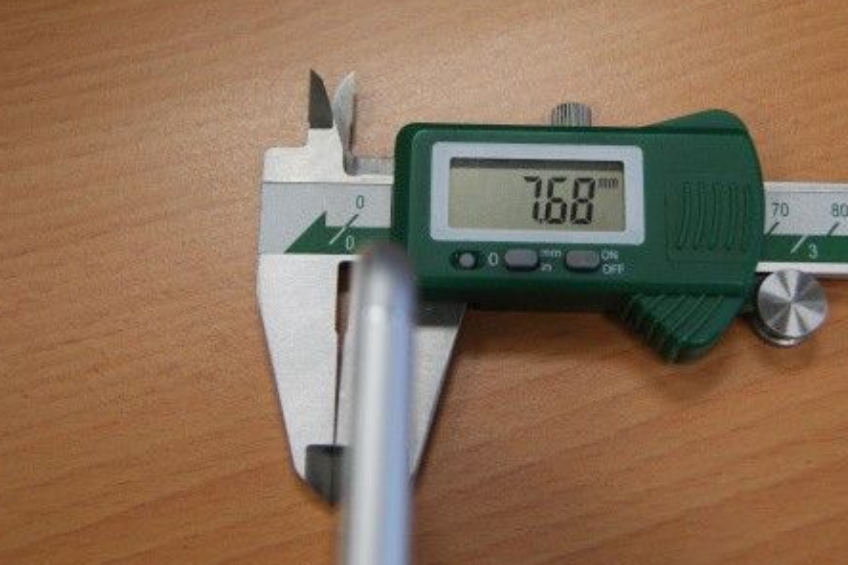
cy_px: 207
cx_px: 434
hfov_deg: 31.0
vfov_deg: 20.9
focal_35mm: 65
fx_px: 1530
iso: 320
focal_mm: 30
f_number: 4.5
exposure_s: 1/50
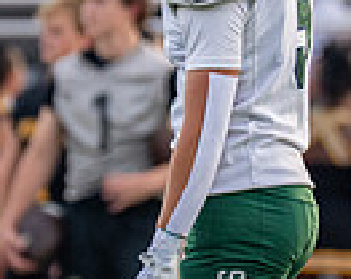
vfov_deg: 1.1
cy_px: 161
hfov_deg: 1.4
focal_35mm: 1411
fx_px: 14614
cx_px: 182
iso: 800
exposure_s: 1/2000
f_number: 2.8
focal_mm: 200
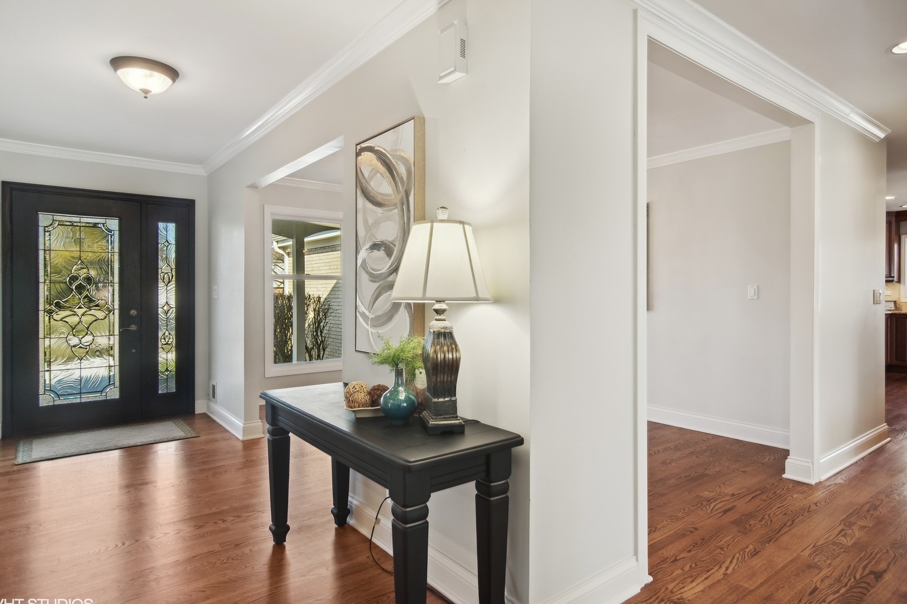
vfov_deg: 64.5
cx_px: 449
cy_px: 298
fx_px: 479
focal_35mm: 19
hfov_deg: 86.9
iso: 200
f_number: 8
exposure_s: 1/50
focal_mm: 12
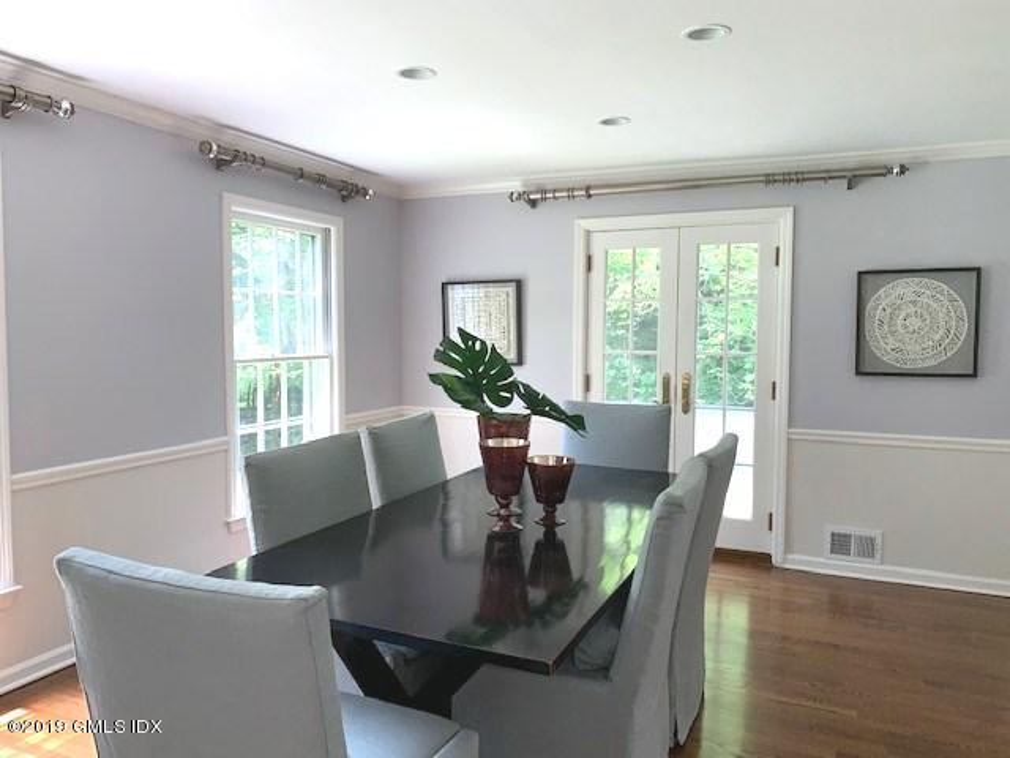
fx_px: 759
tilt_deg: -3.9
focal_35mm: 26
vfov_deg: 53.1
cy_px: 379
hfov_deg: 67.3
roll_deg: +0.0
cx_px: 505
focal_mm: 4.25
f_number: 1.8
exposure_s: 1/113
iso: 50
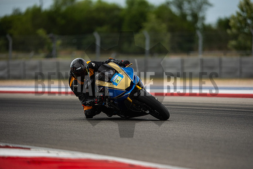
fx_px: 2109
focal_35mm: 300
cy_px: 84
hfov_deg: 6.9
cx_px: 126
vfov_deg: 4.6
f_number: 2
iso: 320
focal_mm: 200
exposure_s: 1/4000
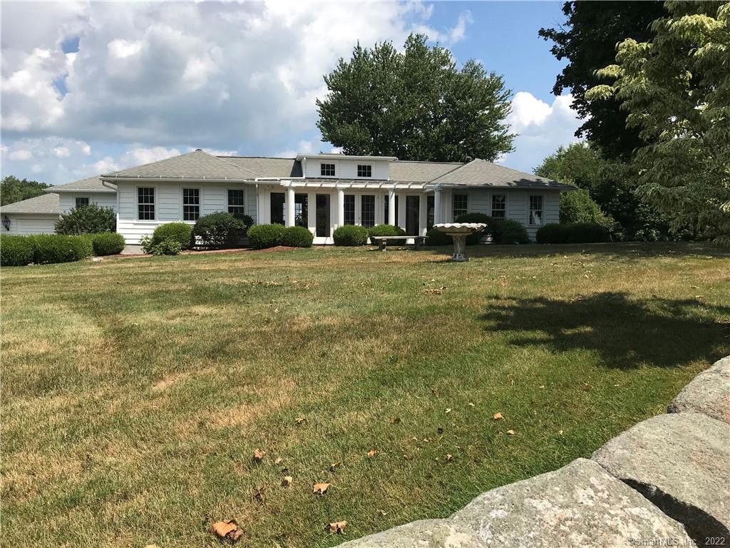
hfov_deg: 63.4
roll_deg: -0.8
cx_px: 365
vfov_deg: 49.7
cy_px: 274
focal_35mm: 28
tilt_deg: -2.4
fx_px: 590
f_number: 1.8
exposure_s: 1/2336
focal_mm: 3.99
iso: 20
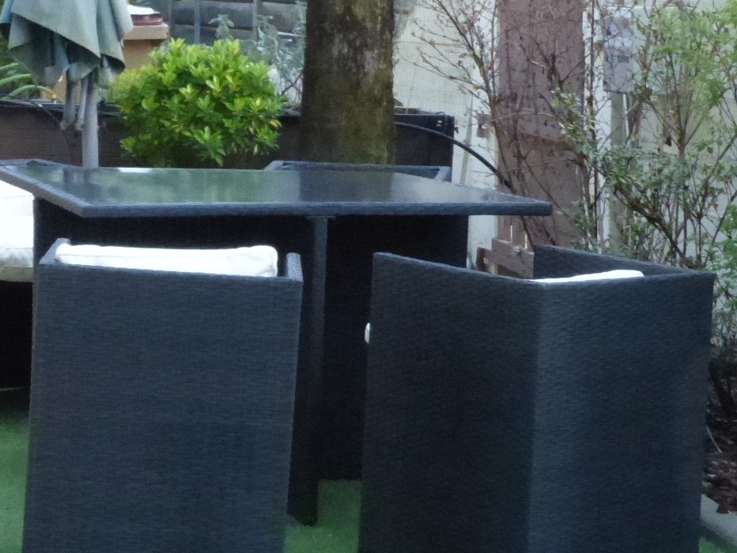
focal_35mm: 134
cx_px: 171
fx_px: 2853
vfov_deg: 11.1
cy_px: 207
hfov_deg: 14.7
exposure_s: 1/80
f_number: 7.1
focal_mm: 10.9
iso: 1600
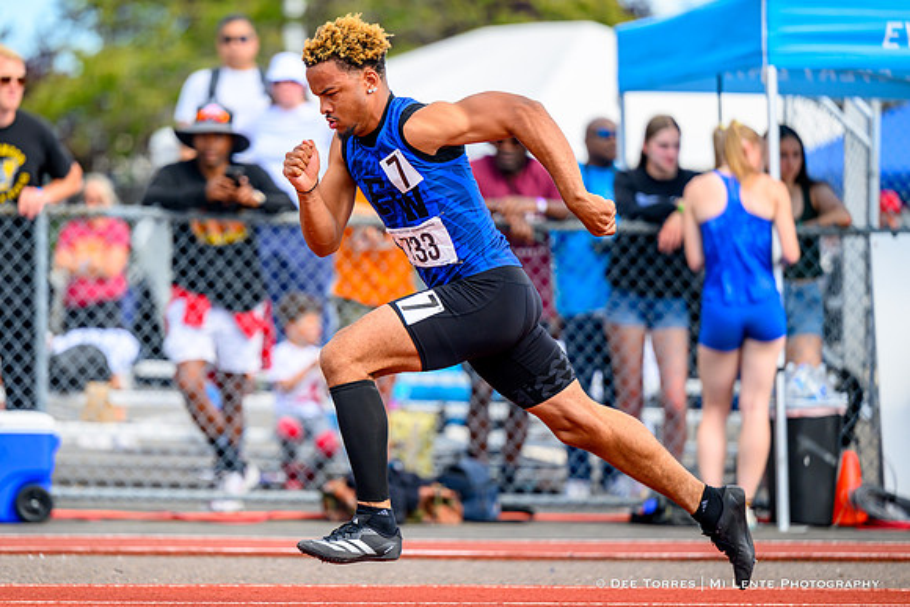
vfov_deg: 6.5
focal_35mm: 213
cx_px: 394
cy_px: 289
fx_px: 5377
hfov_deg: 9.7
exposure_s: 1/2000
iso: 280
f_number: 2.8
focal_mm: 185
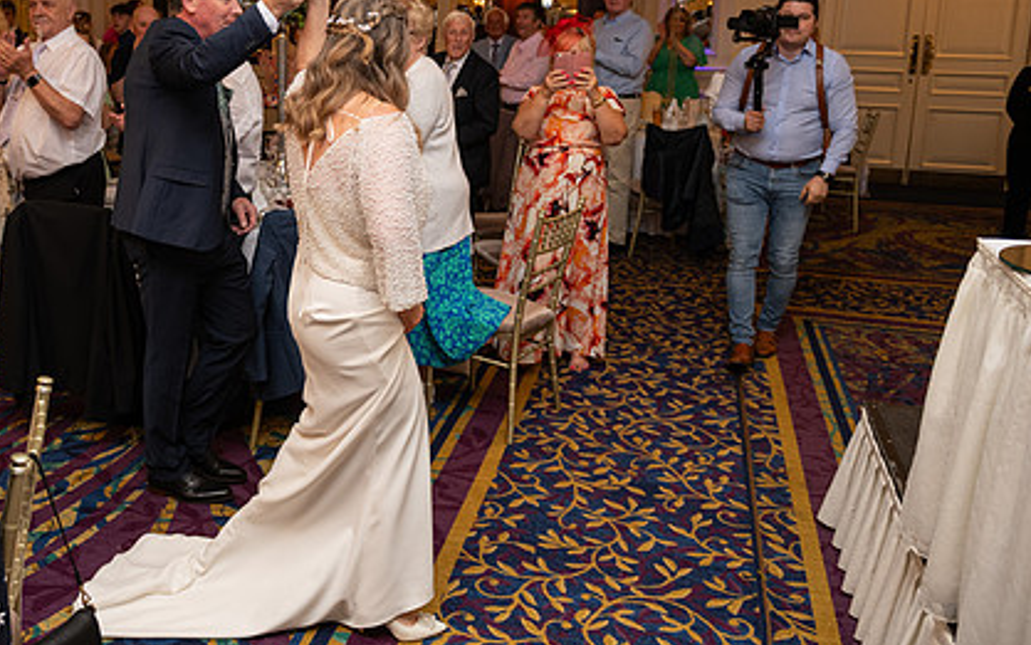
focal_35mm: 34
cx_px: 329
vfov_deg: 37.0
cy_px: 231
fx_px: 956
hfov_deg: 55.3
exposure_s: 1/160
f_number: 3.5
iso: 640
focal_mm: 24
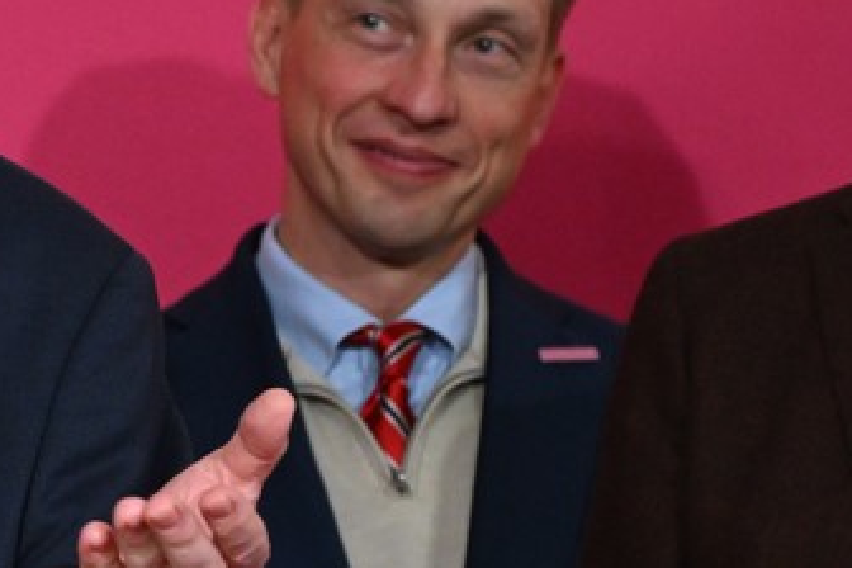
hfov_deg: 6.0
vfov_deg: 4.1
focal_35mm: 333
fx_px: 7880
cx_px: -834
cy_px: 524
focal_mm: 80
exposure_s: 1/200
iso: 2500
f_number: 4.5
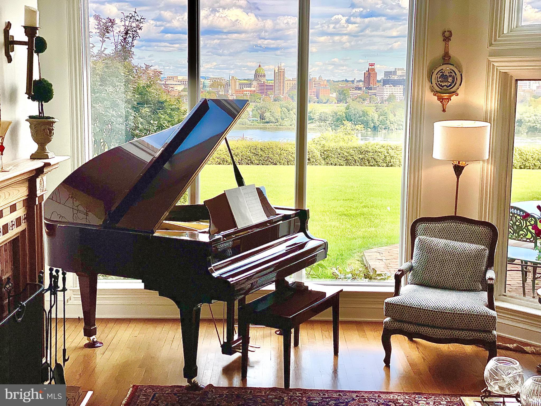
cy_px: 203
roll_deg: -0.4
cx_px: 270
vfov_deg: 28.0
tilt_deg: -7.8
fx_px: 813
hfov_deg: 36.8
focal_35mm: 52
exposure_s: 1/856
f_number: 2
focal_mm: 6
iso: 32
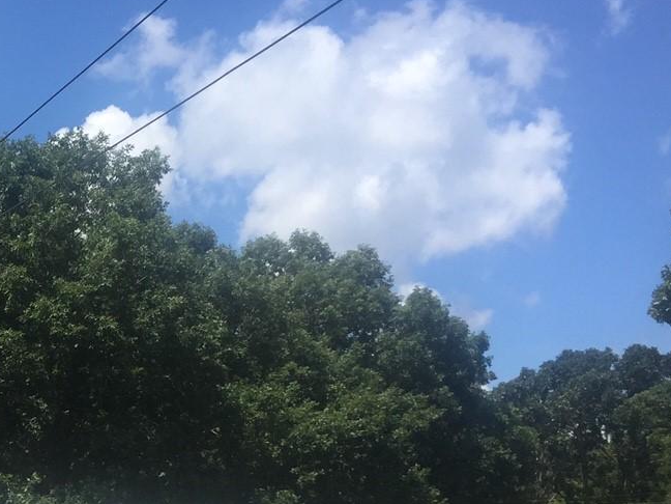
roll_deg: -1.0
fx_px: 1415
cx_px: -93
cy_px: 528
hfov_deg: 24.6
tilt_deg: +1.4
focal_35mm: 73
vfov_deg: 19.5
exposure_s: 1/2083
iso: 32
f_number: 2.2
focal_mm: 4.15
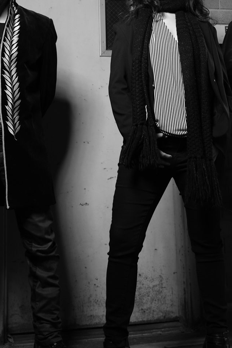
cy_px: 65
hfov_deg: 20.3
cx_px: 127
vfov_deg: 29.3
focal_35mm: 67
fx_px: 647
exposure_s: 1/640
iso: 250
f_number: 2.8
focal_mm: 31
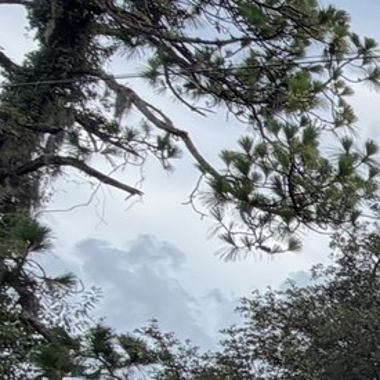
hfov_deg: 12.5
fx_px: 894
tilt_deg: +13.2
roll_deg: -0.8
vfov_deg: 21.6
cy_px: 497
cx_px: 1070
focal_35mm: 72
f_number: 2.2
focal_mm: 2.22
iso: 25
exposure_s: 1/770
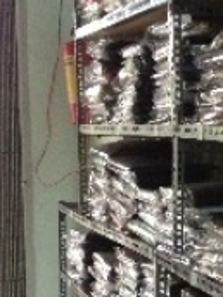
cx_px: 338
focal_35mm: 115
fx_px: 988
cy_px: 293
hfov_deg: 12.2
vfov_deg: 16.8
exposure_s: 1/17
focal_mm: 4.13
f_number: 2.4
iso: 500
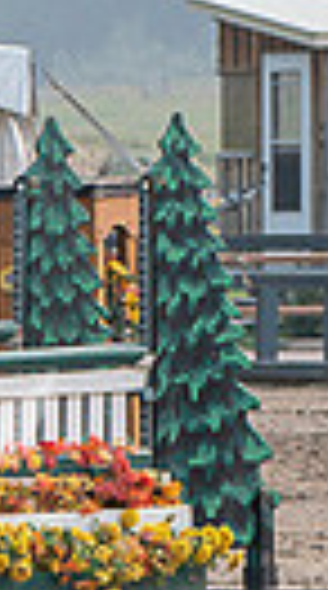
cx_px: -912
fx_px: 11602
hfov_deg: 1.6
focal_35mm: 745
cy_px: 525
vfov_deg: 2.9
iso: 500
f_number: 5.6
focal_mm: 160
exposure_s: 1/1000
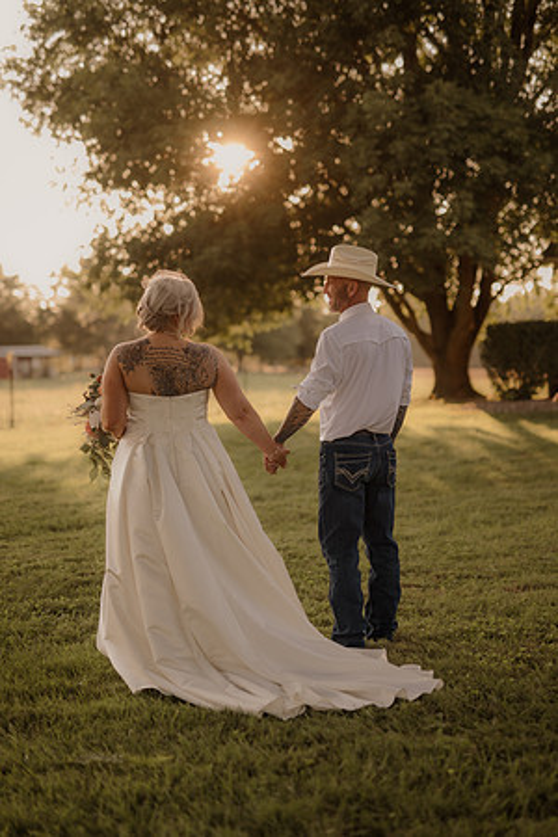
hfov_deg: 27.0
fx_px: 1162
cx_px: 279
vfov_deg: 39.6
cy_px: 418
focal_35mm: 50
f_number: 2.8
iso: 200
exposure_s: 1/640
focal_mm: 50
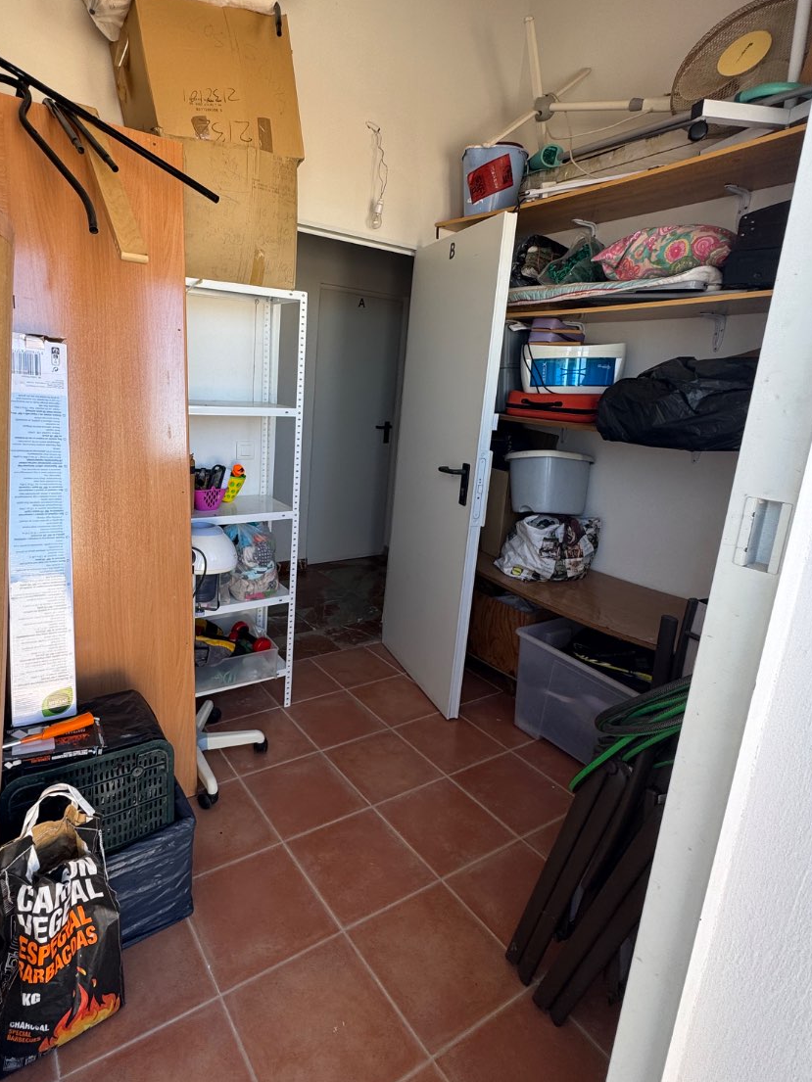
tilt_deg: -12.0
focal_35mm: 19
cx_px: 327
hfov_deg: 68.0
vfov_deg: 84.6
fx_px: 594
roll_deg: -4.0
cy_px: 508
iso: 50
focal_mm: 2.22
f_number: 2.2
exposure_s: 1/99
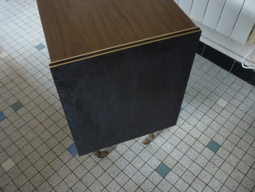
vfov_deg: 42.9
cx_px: 128
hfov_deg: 55.4
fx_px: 243
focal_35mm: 33
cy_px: 96
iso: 400
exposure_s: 1/8
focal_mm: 5.5
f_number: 2.8
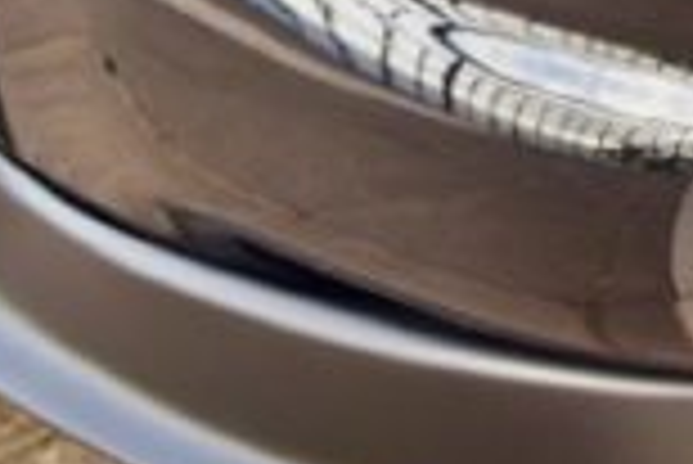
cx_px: 1233
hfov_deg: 8.3
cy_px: -757
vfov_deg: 5.5
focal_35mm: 239
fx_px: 4605
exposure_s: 1/200
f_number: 7.1
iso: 400
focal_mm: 24
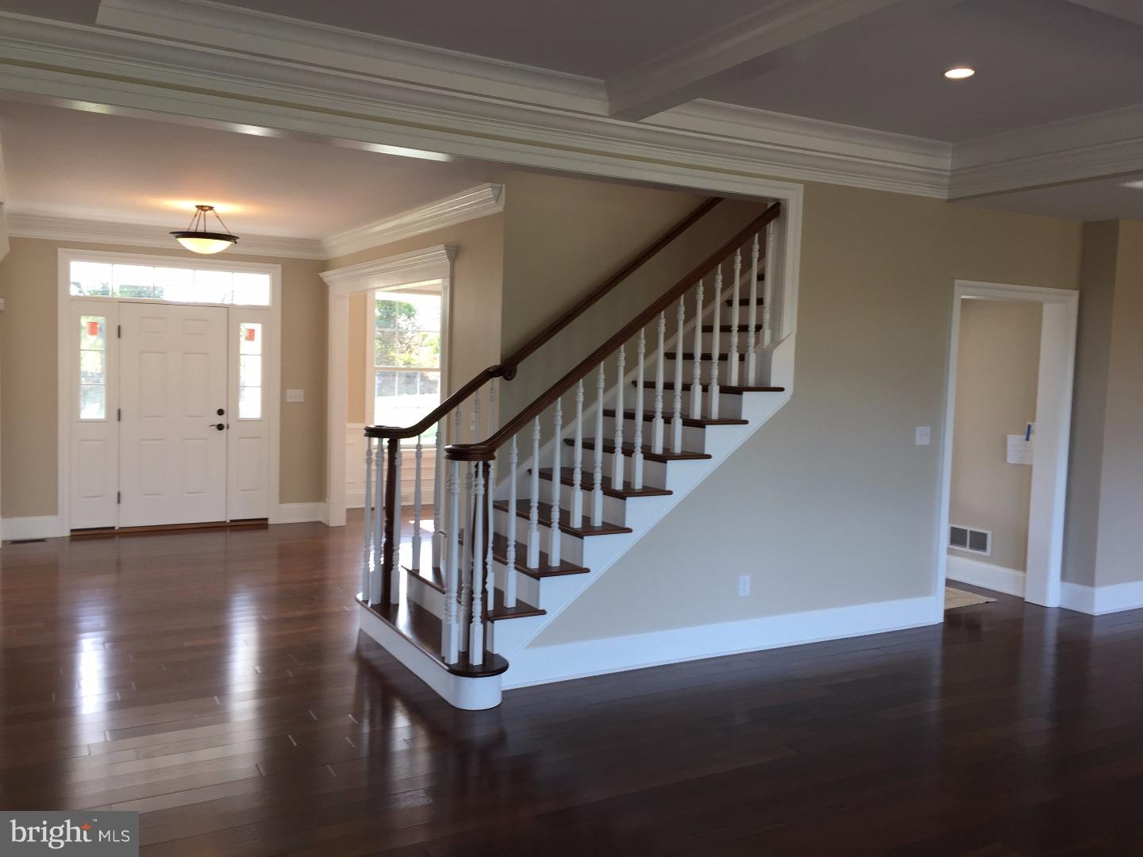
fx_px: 958
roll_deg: -2.2
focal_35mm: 29
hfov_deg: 61.7
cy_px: 428
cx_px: 572
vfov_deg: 48.2
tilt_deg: -5.9
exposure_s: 1/60
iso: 32
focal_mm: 4.15
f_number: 2.2
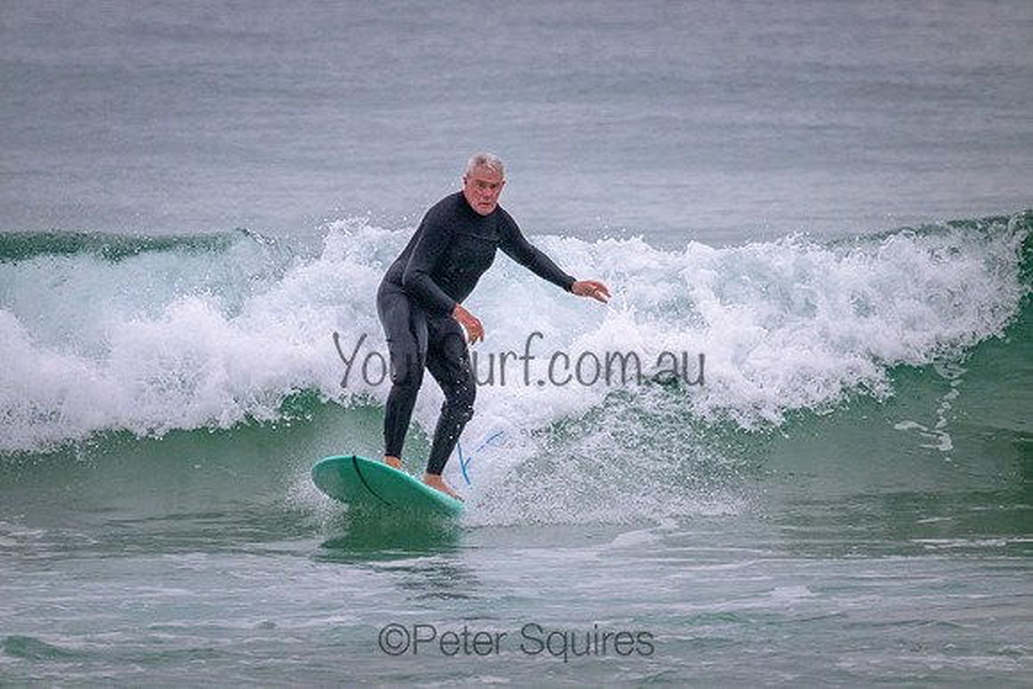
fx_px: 22960
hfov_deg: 2.6
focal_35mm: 800
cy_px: 344
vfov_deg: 1.7
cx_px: 516
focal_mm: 800
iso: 8000
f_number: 11
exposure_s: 1/1250
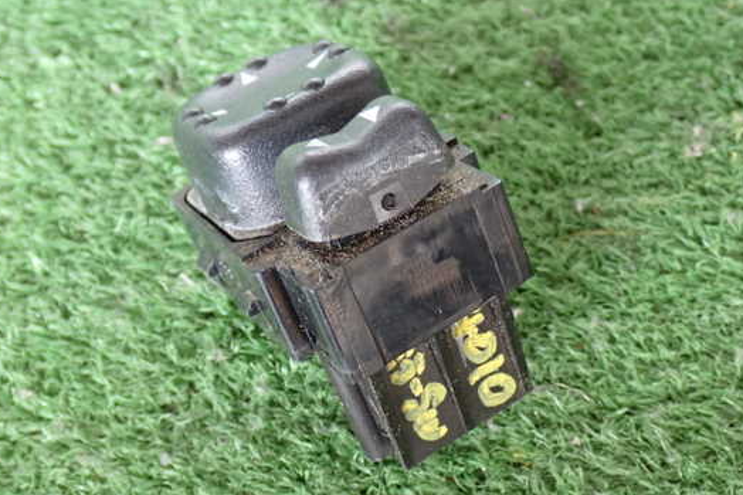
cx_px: 359
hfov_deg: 35.6
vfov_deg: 24.2
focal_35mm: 56
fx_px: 1155
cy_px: 260
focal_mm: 8.4
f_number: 3.1
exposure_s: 1/50
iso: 500
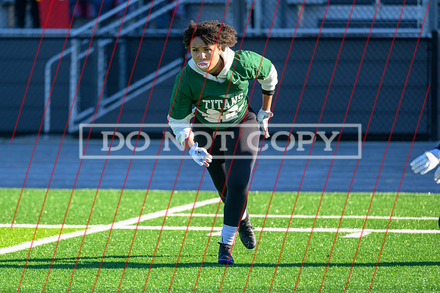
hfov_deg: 6.6
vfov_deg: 4.4
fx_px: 3807
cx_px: 175
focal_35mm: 311
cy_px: 172
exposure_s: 1/1250
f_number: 2.8
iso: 220
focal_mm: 200
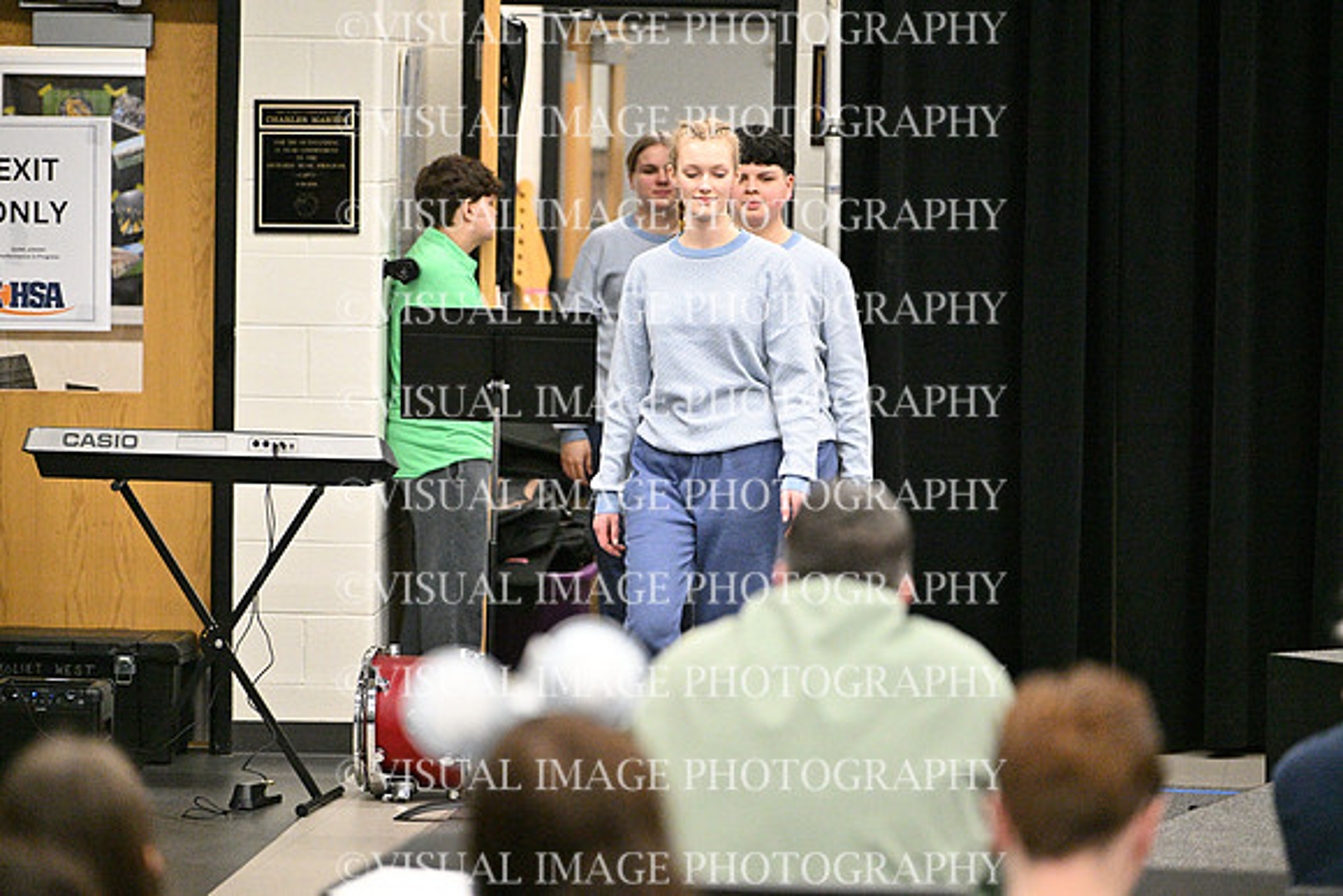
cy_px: 448
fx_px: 5597
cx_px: 672
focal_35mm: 150
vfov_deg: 9.2
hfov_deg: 13.7
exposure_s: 1/1000
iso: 12800
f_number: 2.8
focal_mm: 150
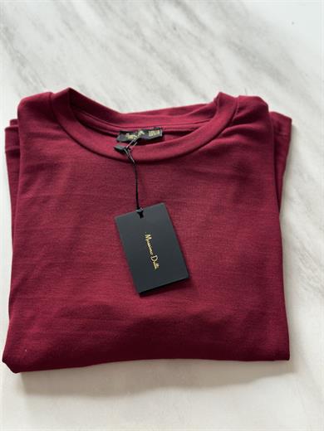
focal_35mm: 48
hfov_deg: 30.3
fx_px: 599
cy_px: 216
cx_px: 162
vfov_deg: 39.7
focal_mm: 6.86
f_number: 1.78
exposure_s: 1/71
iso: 125
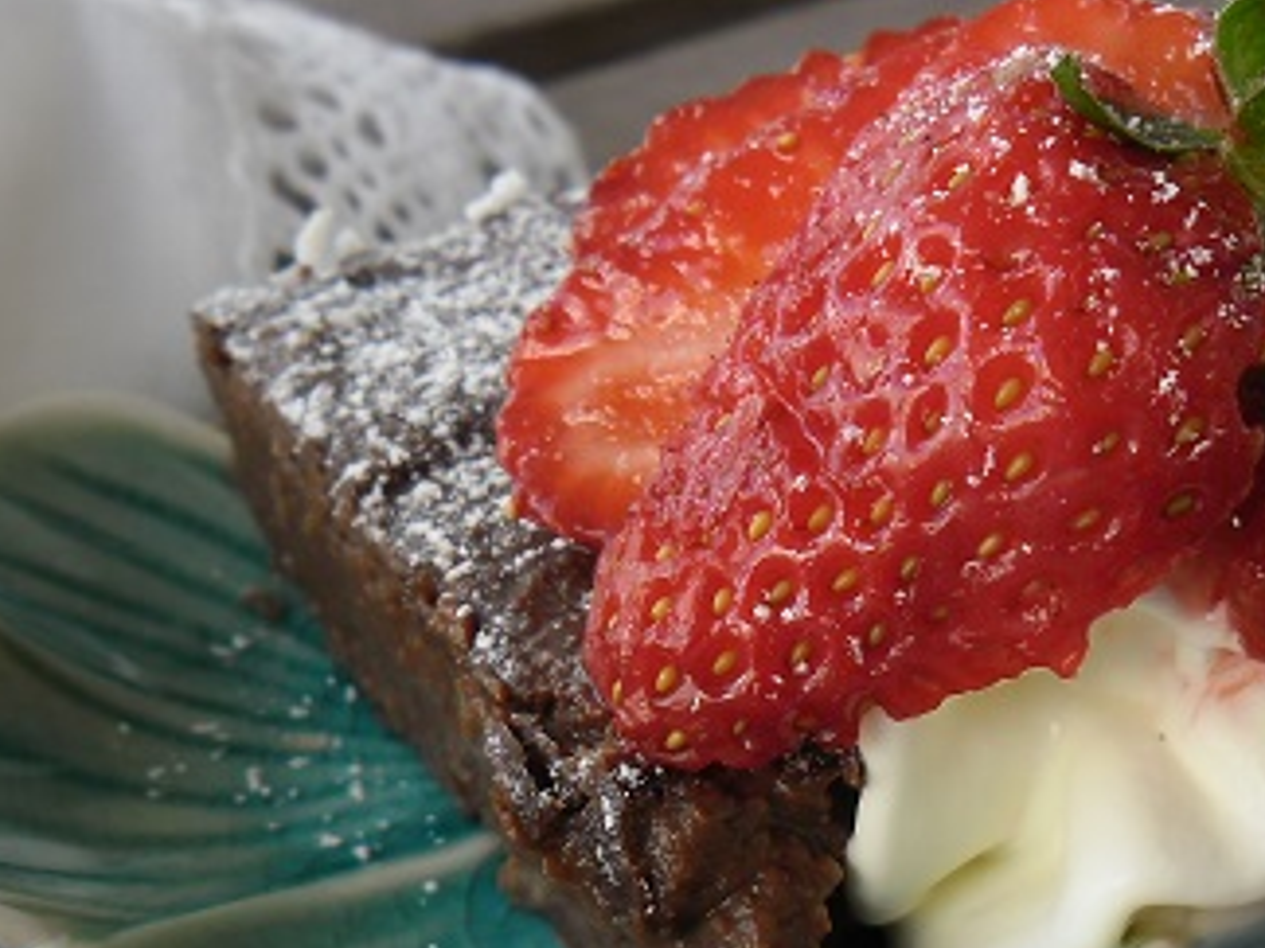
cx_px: 691
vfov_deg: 28.5
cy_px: 749
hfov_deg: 38.2
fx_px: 1827
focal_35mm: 50
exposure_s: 1/58
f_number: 3.5
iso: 100
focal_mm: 4.9
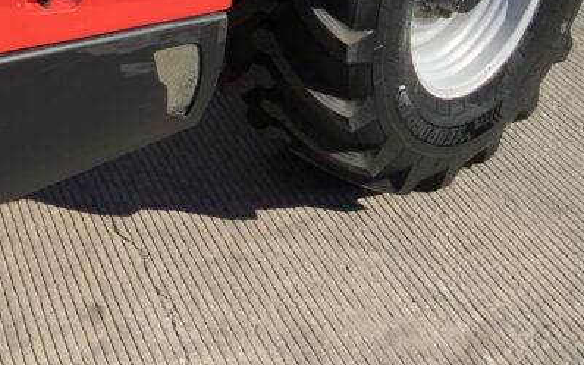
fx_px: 1258
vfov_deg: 15.9
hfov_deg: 23.9
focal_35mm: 79
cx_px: -107
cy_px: -66
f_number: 1.8
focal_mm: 3
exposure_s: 1/1221
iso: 16
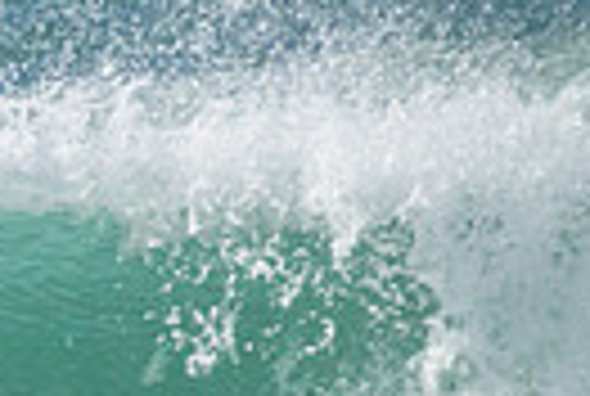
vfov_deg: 0.4
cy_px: 547
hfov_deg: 0.6
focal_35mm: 3536
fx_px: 58083
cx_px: -635
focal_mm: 800
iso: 2200
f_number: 11
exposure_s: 1/1250
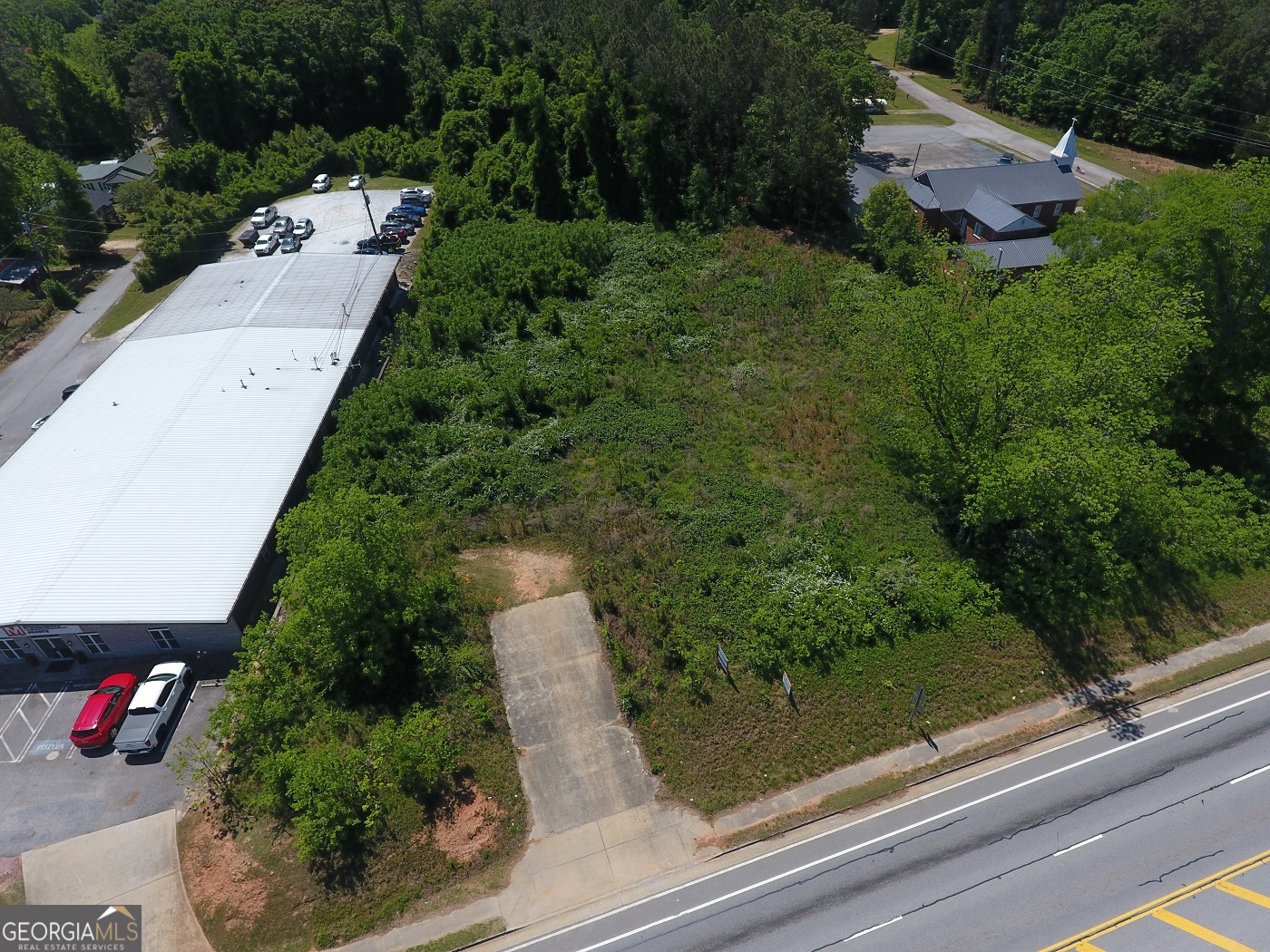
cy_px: 476
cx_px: 635
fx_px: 734
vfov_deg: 66.0
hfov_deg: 81.7
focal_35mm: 20
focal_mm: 3.61
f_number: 2.8
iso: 100
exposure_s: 1/1148
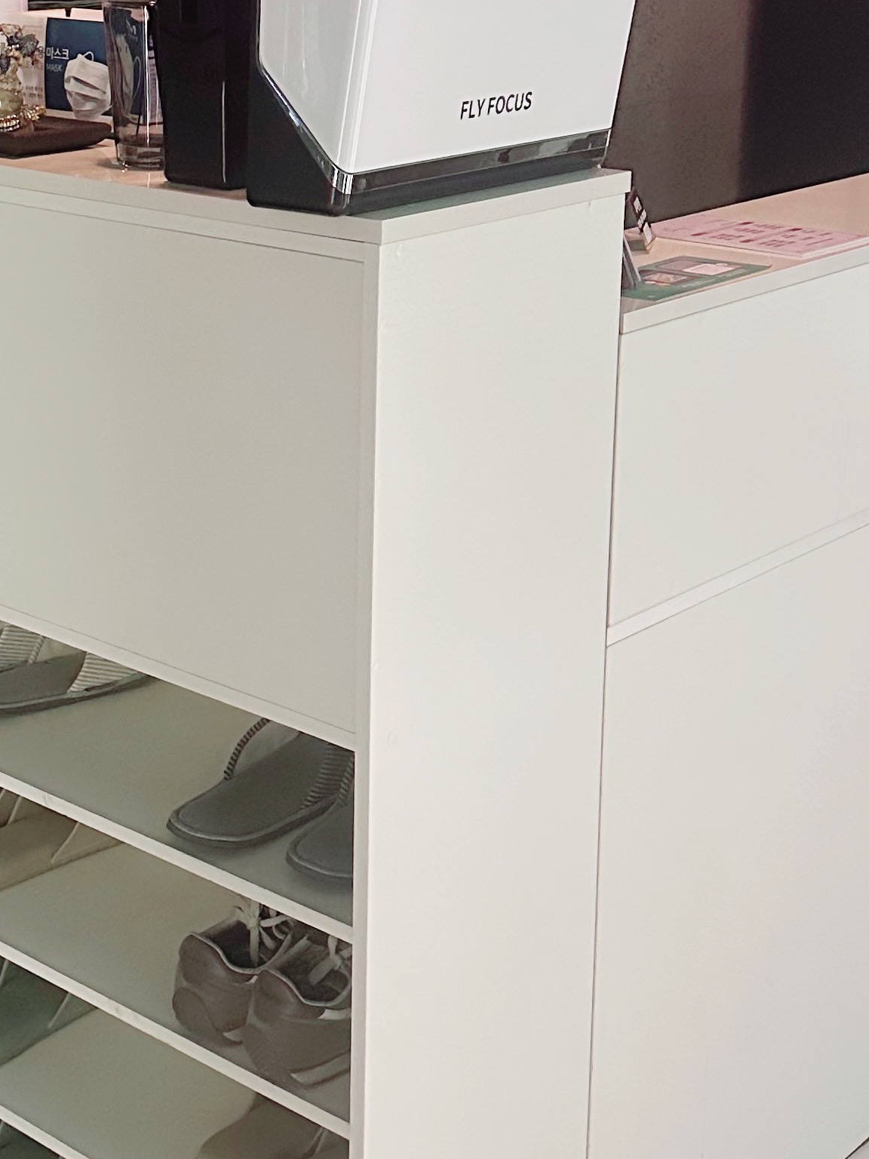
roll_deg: +0.1
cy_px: 304
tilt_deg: -12.8
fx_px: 2109
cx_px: 186
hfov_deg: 23.0
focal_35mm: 63
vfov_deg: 30.3
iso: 800
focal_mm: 6.86
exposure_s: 1/60
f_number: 1.78
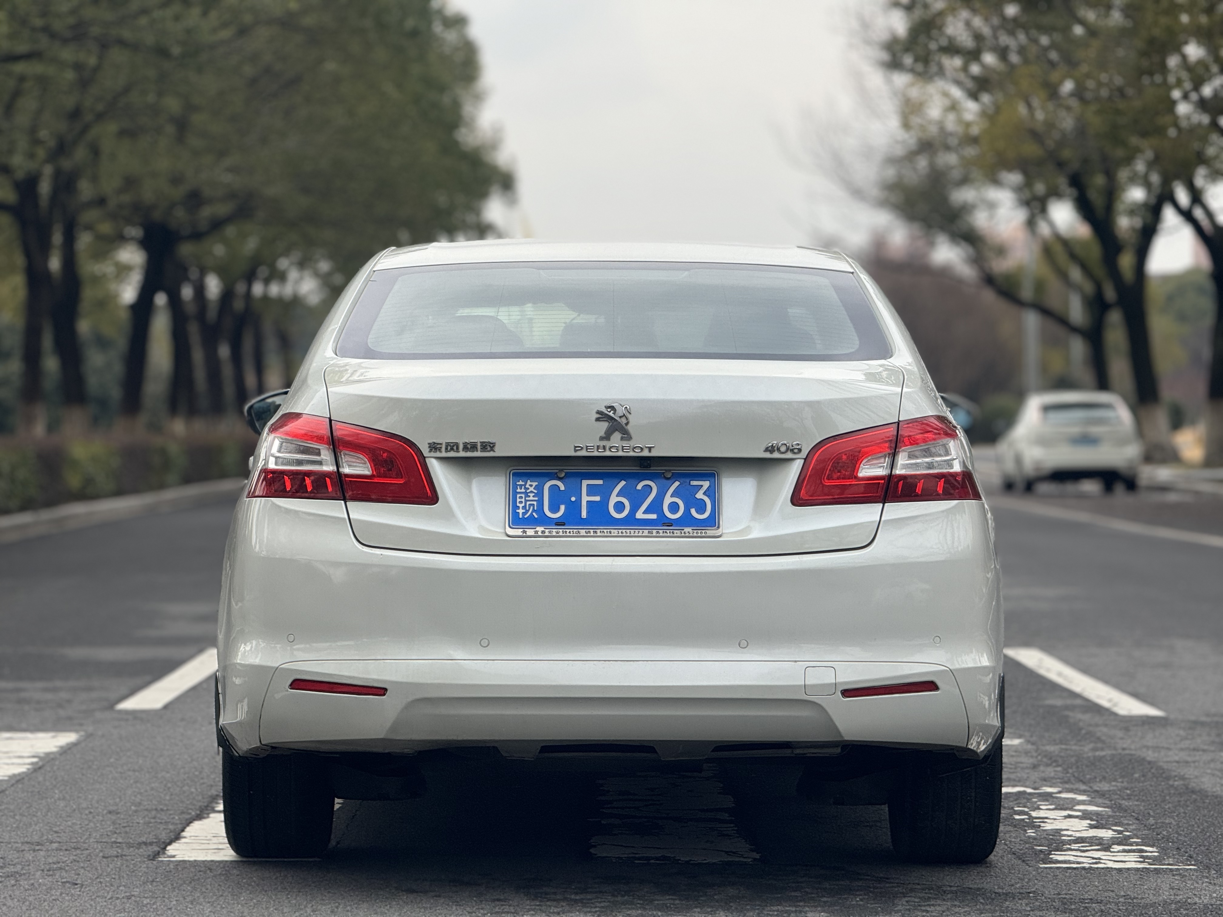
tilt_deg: +0.5
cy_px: 458
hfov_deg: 16.4
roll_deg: +2.7
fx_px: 4240
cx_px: 612
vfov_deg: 12.3
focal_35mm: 120
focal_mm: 15.66
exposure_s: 1/736
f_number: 2.8
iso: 50
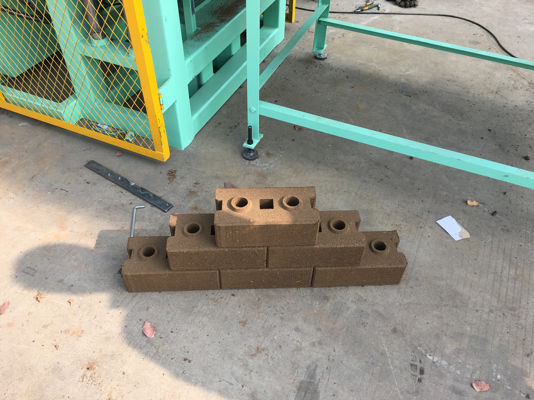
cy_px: 200
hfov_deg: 61.7
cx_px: 267
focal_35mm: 29
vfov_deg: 48.2
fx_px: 447
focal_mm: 4.15
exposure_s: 1/587
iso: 25
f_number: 2.2
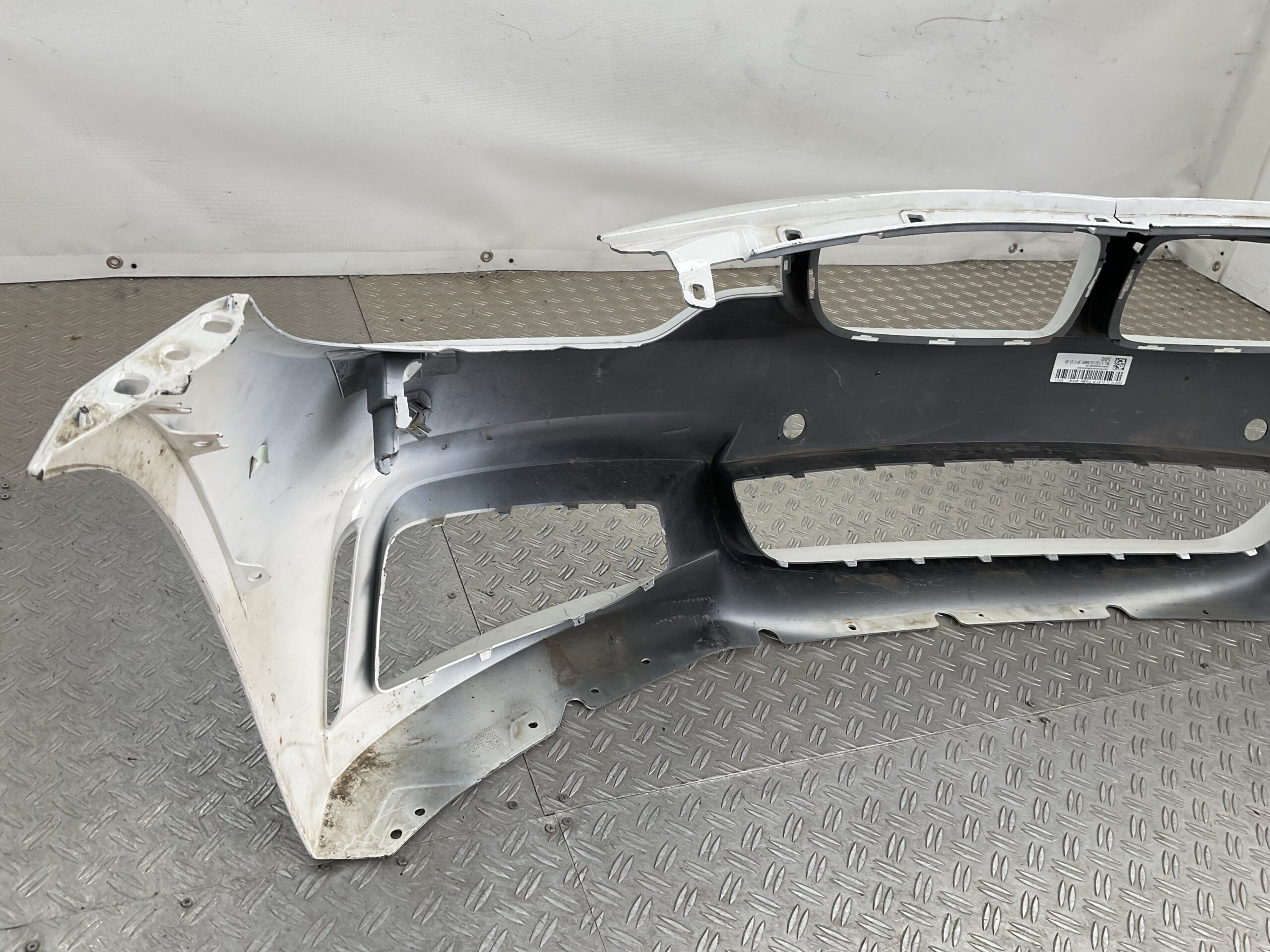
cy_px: 476
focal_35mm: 29
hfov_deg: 61.7
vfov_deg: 48.2
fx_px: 1064
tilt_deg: -32.0
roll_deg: -11.1
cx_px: 635
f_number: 1.8
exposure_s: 1/141
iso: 16
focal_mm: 3
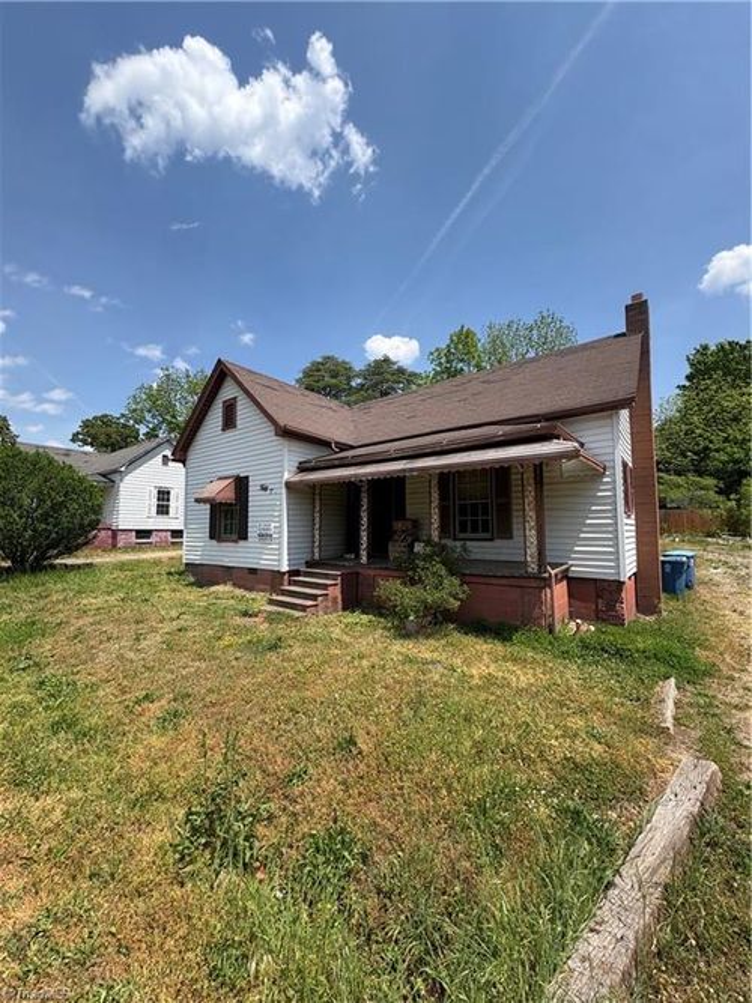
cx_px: 376
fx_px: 406
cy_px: 502
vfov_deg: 102.1
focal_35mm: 14
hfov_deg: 85.7
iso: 50
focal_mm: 2.22
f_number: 2.2
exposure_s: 1/1277
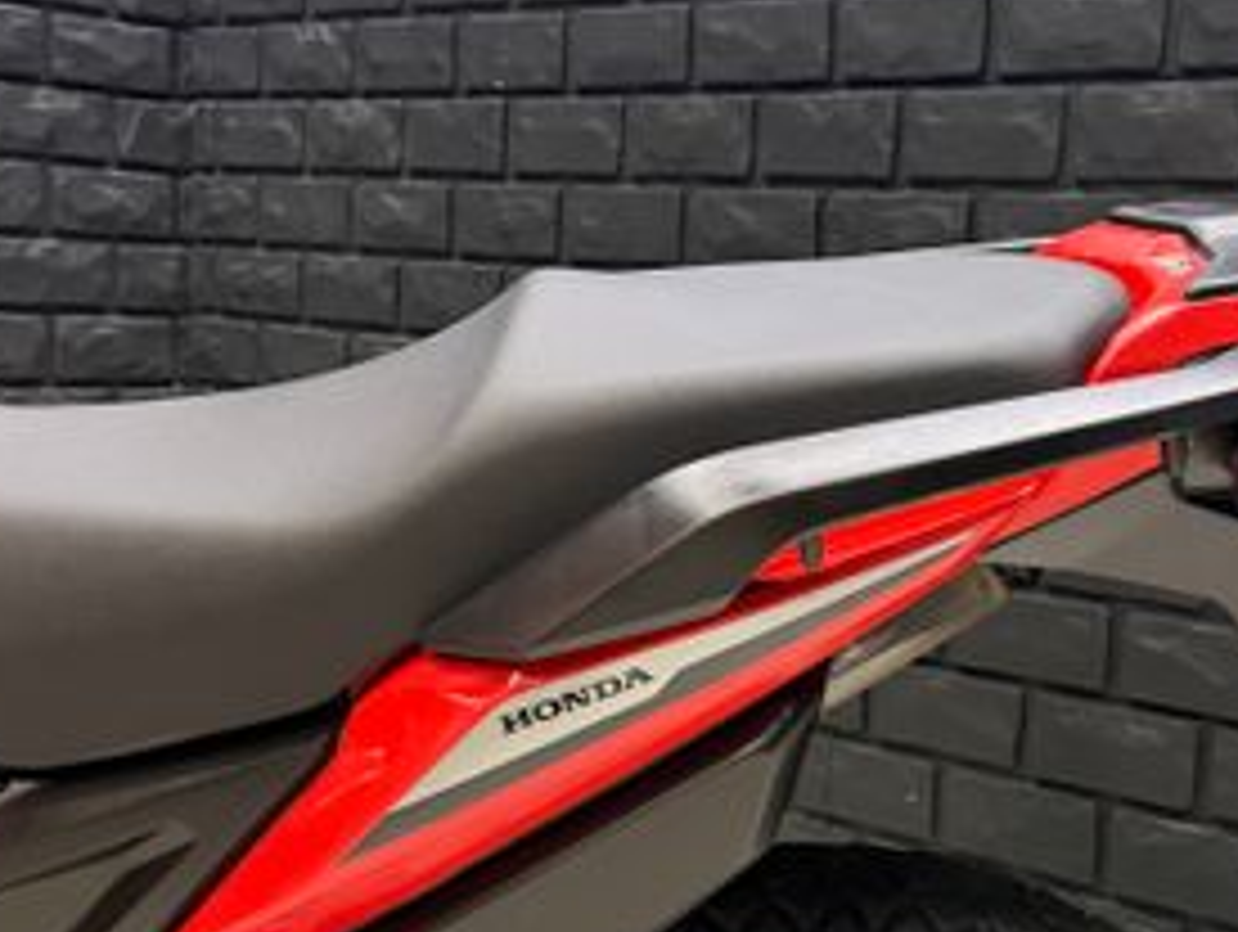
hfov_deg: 45.3
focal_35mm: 41
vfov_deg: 34.0
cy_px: 770
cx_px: 774
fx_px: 1468
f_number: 1.78
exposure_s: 1/60
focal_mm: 6.76
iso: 500
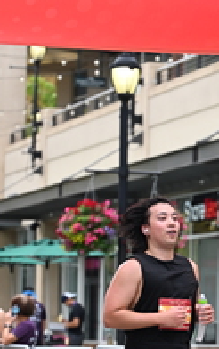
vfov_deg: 10.4
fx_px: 1904
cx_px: 207
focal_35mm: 200
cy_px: 260
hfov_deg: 6.6
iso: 640
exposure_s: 1/2500
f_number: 2.8
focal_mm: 70
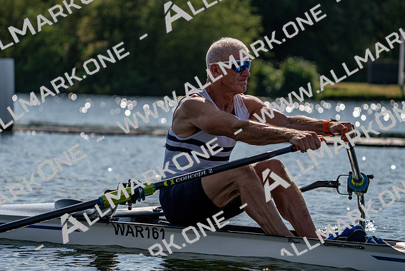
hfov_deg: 10.3
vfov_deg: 6.9
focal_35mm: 200
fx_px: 2250
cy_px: 136
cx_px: 202
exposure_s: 1/1600
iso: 100
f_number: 5.6
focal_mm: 200
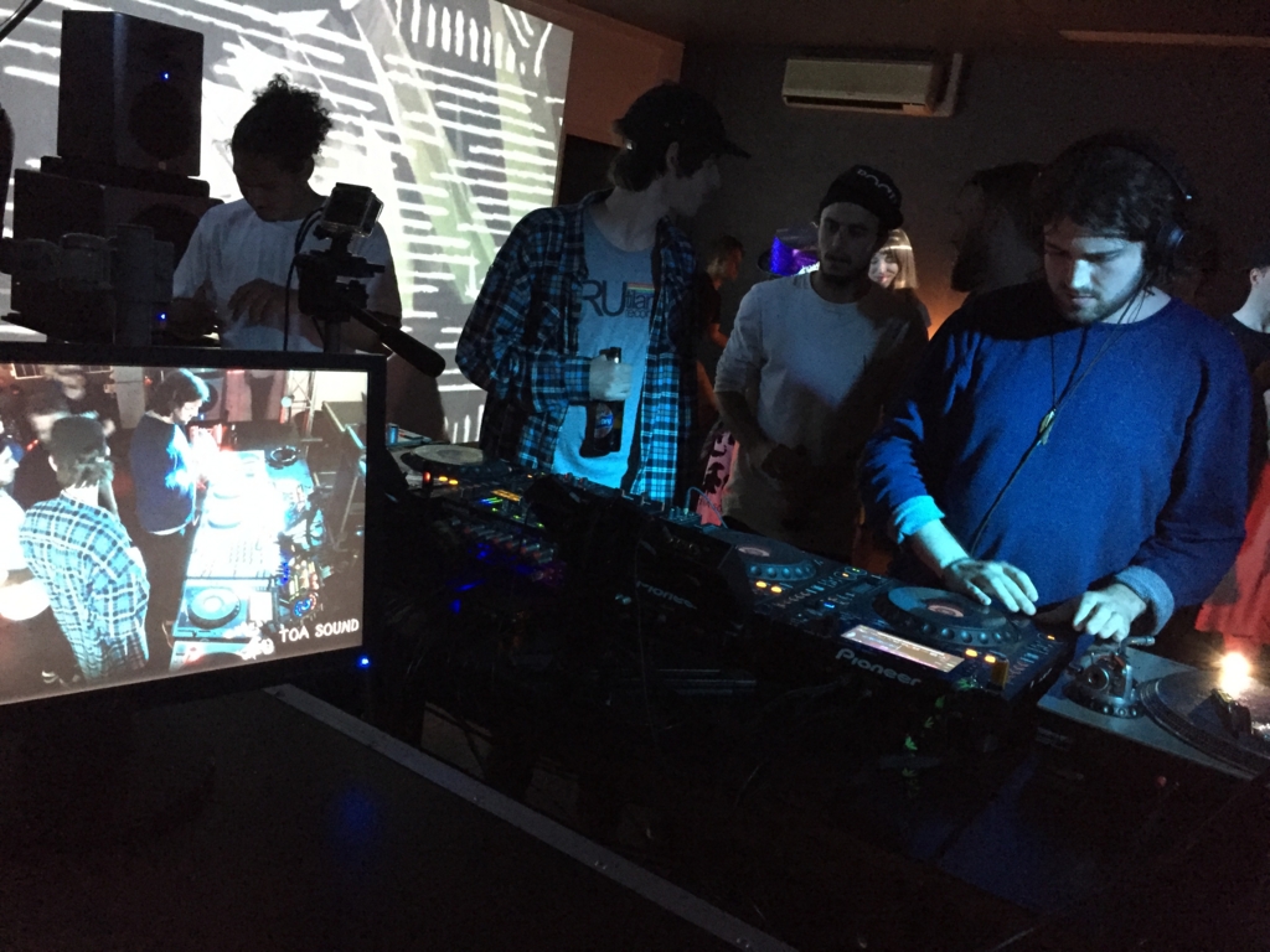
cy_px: 476
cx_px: 635
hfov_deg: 61.7
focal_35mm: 29
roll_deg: -8.5
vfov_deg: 48.2
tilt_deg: -13.2
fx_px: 1064
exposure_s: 1/17
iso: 400
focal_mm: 4.15
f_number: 2.2
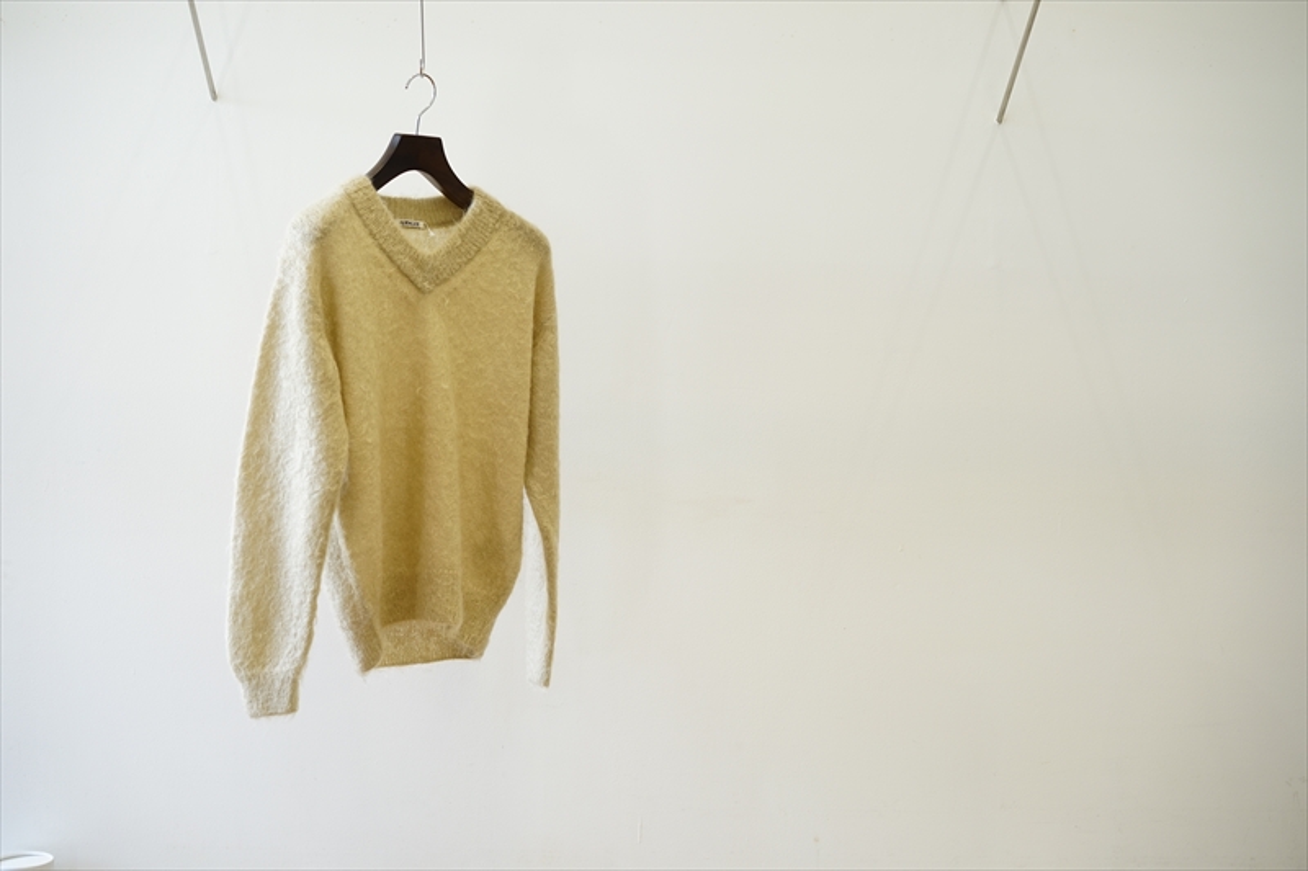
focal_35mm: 55
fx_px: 1998
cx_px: 654
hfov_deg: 36.3
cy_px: 436
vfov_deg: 24.6
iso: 320
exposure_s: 1/60
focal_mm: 55
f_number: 4
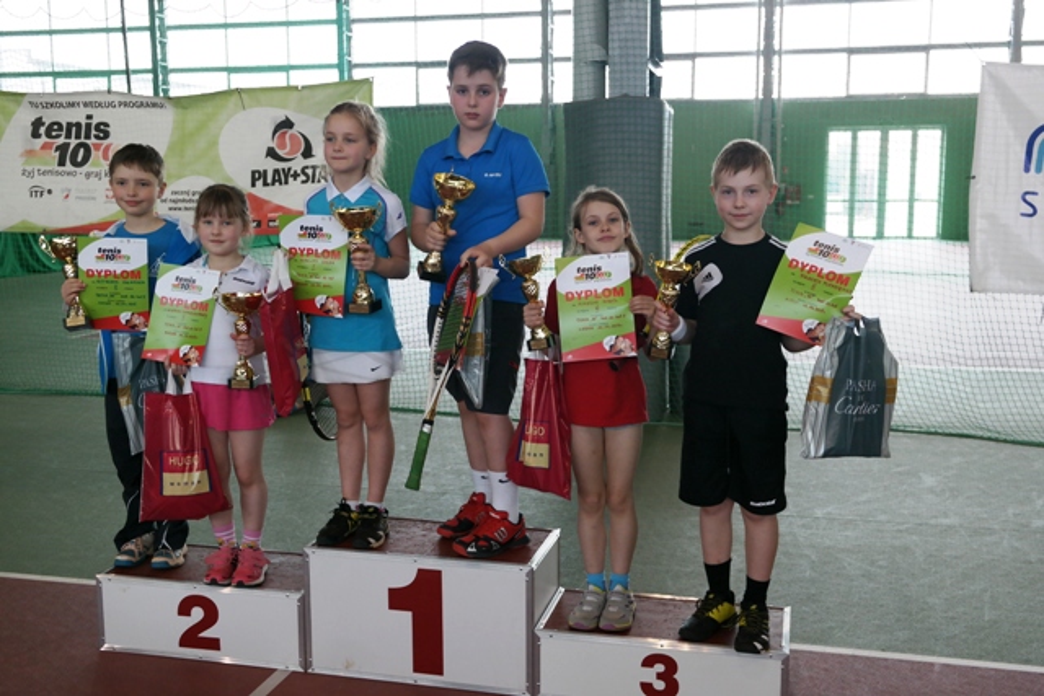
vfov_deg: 36.9
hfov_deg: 53.1
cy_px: 348
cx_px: 522
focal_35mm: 36
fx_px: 1044
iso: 800
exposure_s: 1/125
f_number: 4.5
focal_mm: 24
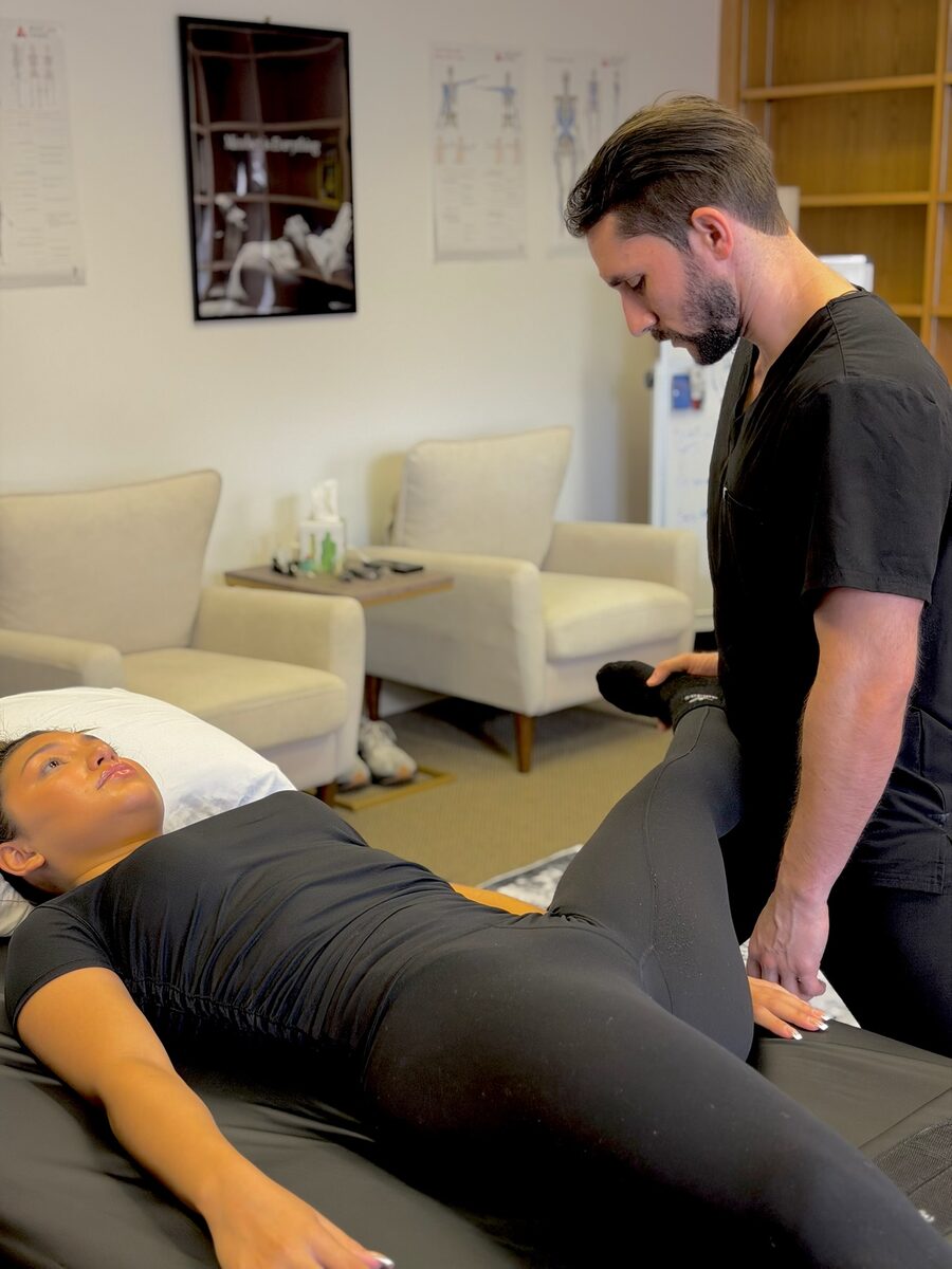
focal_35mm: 48
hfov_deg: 30.3
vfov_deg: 39.7
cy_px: 634
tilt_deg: -12.9
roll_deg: +0.3
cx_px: 476
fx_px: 1760
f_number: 1.78
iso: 160
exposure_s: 1/60
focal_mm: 6.76
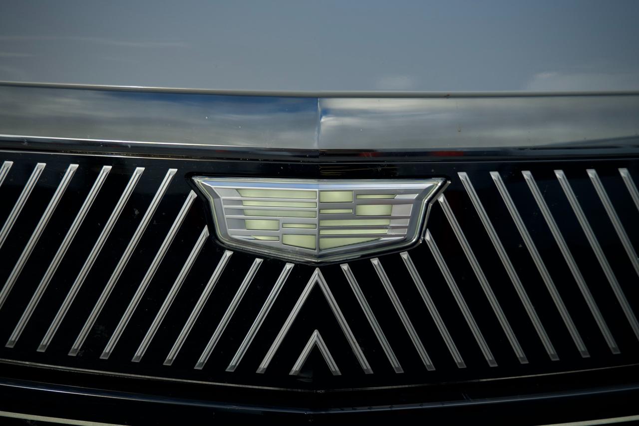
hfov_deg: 19.5
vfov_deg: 13.0
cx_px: 320
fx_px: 1863
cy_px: 213
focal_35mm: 105
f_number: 2.8
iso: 250
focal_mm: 70
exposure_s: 1/50
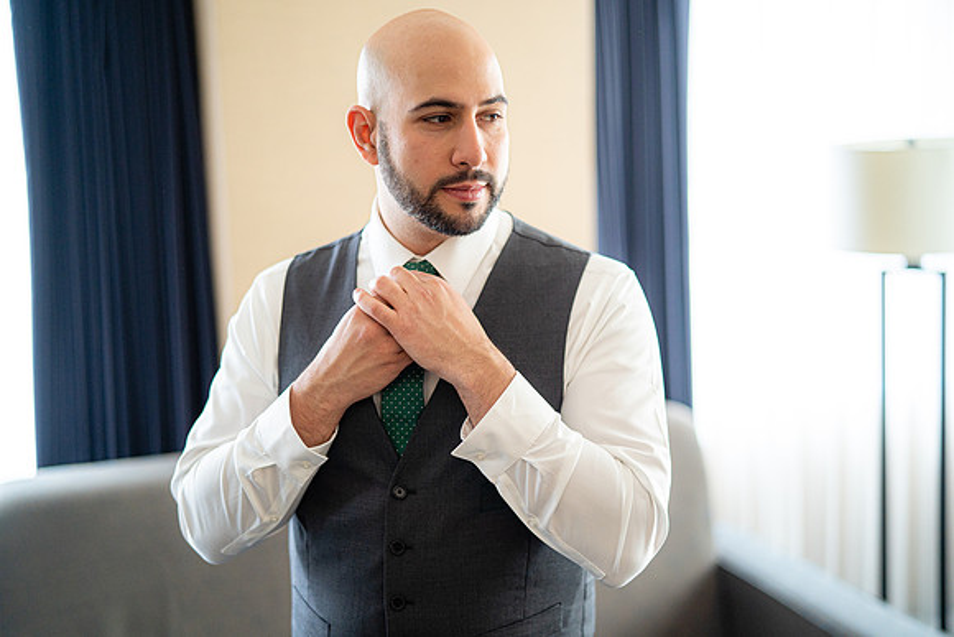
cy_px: 318
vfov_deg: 27.0
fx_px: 1325
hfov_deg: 39.6
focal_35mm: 50
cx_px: 477
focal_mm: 50
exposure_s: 1/500
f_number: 1.4
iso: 800
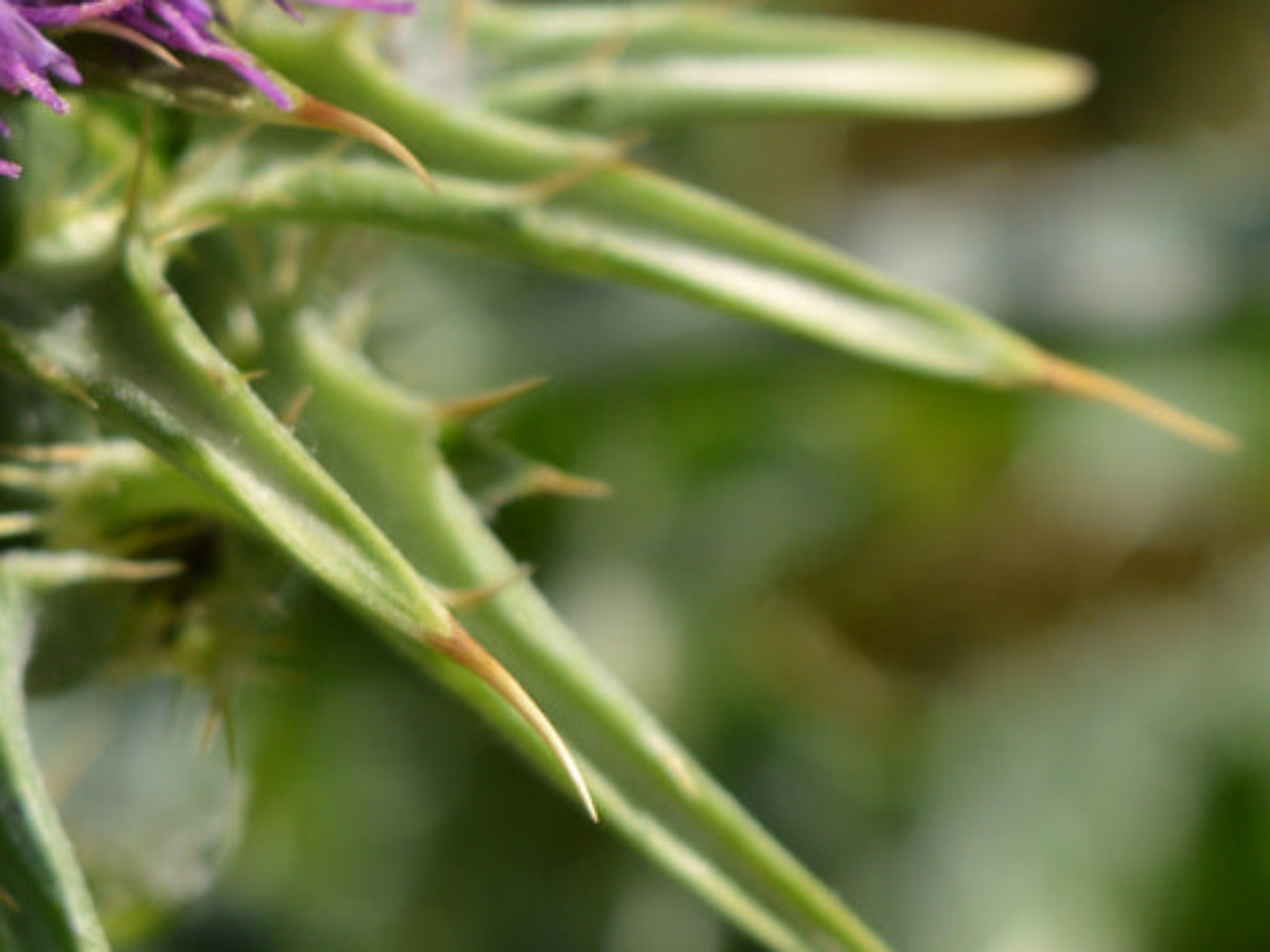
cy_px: 83
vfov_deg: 5.8
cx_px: 242
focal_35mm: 254
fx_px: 9319
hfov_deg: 7.8
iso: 100
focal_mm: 52
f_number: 8
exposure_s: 1/320
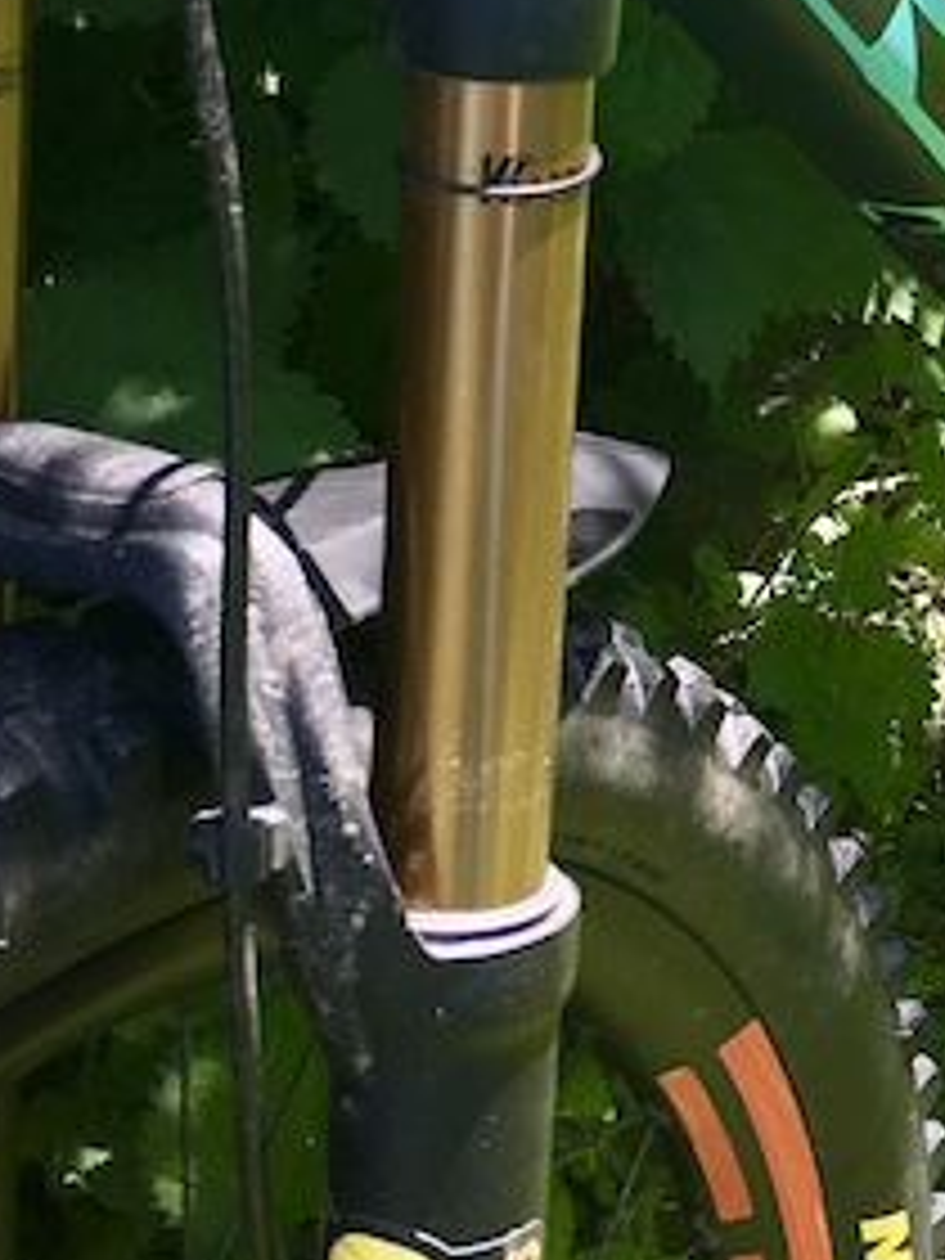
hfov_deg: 16.7
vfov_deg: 23.0
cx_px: 1246
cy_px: 144
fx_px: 3021
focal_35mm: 83
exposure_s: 1/450
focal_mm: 4.15
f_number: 2.2
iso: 25
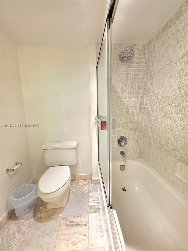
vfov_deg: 106.2
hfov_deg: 89.9
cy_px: 126
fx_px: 94
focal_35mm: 13
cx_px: 94
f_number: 1.9
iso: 125
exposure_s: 1/120
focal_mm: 2.2
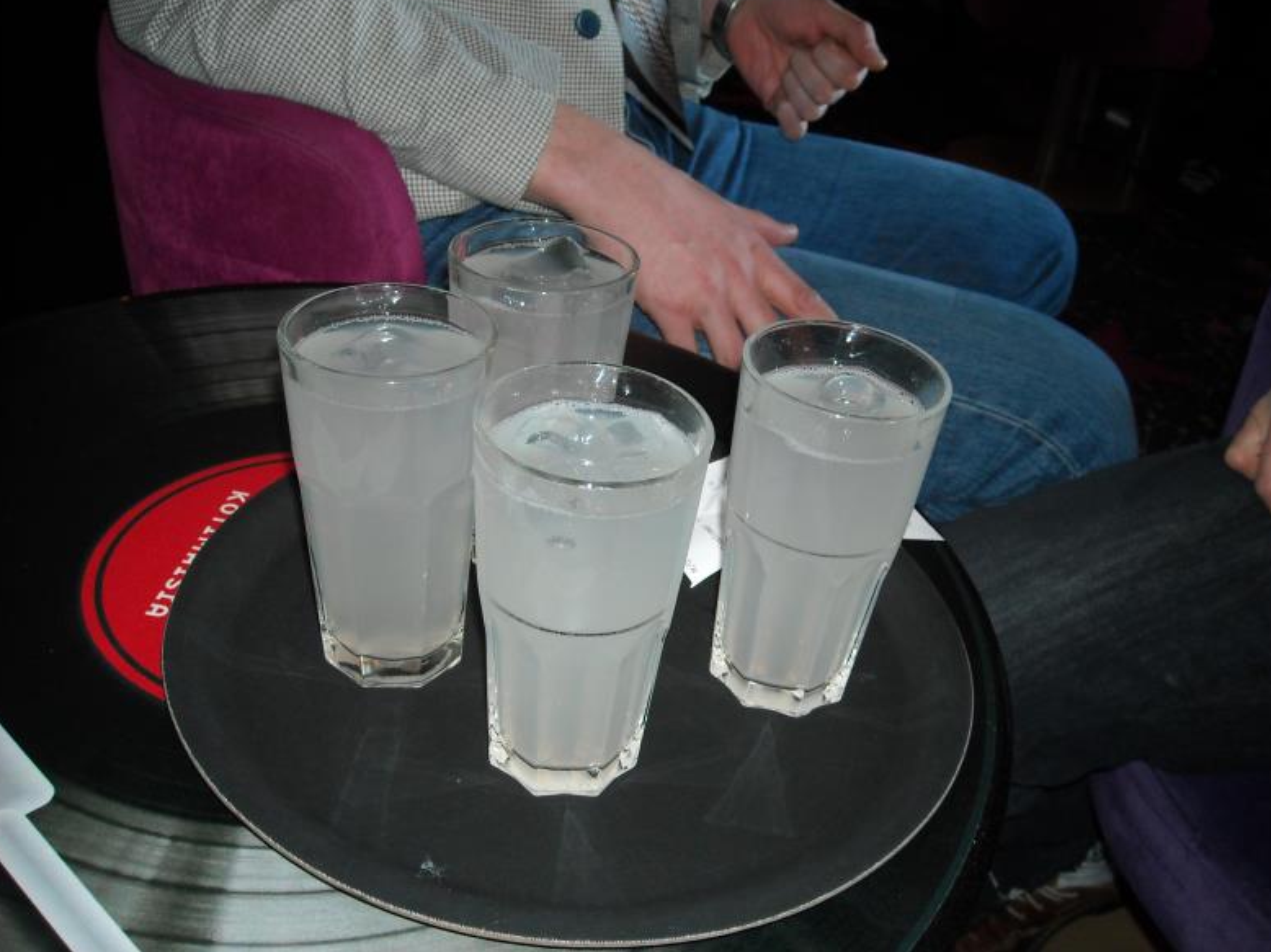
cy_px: 464
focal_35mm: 36
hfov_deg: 51.4
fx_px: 1321
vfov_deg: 39.6
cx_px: 642
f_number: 2.8
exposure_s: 1/60
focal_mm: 5.7
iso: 200
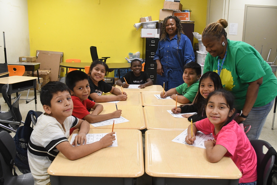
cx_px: 138
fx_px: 254
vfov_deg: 40.0
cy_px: 92
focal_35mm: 33
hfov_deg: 57.2
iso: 3200
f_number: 5.6
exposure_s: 1/100
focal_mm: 22
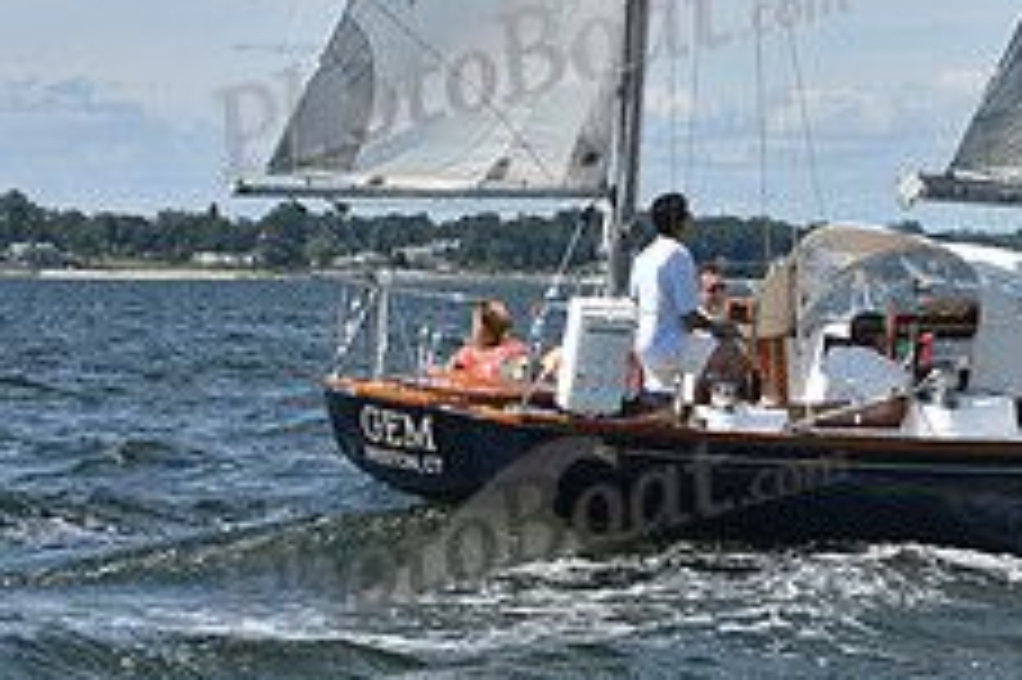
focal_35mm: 179
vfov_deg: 7.7
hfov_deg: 11.4
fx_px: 5078
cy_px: 232
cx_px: 1085
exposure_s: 1/1000
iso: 320
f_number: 10
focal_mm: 70
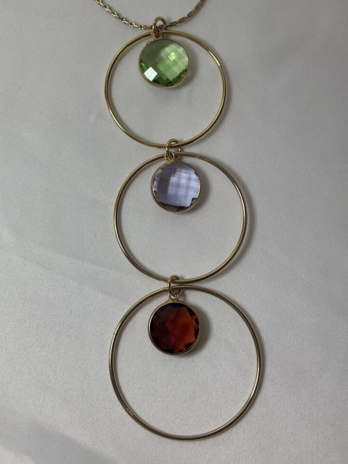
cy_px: 222
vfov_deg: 34.9
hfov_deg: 26.6
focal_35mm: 55
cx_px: 166
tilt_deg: -81.4
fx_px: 737
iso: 32
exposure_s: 1/391
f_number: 1.6
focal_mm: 5.96
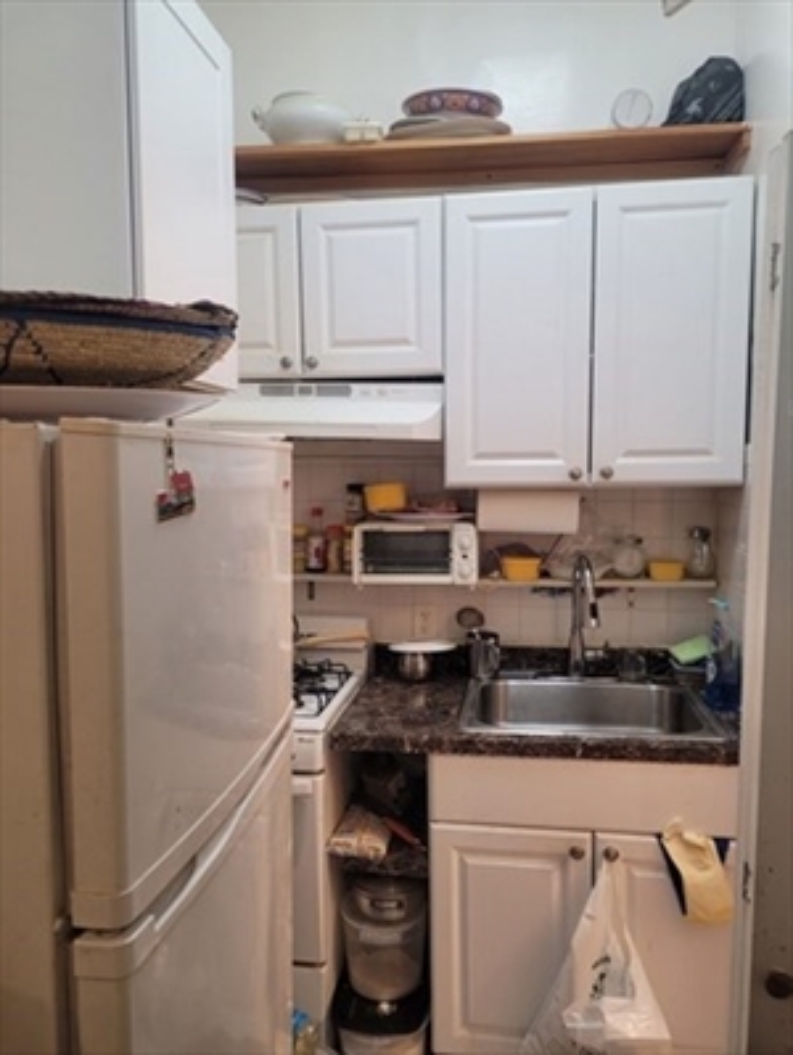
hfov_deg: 53.1
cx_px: 396
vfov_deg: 67.3
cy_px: 528
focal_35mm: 26
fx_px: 793
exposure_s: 1/60
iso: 200
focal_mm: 5.4
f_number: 1.8
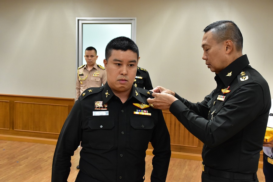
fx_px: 341
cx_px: 136
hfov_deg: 43.6
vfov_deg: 29.9
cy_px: 91
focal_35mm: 45
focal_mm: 30
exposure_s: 1/60
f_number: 5.6
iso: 2500
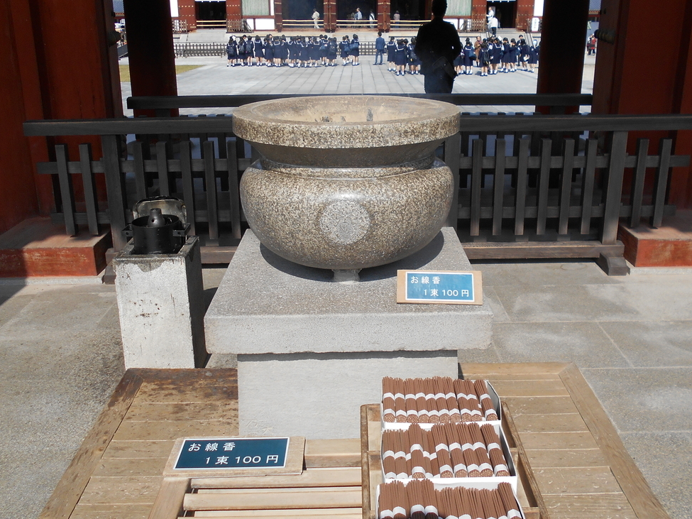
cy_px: 218
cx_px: 378
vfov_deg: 44.0
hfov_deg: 56.7
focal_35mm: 32
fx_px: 640
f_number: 3.2
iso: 80
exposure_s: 1/1000
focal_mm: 4.6
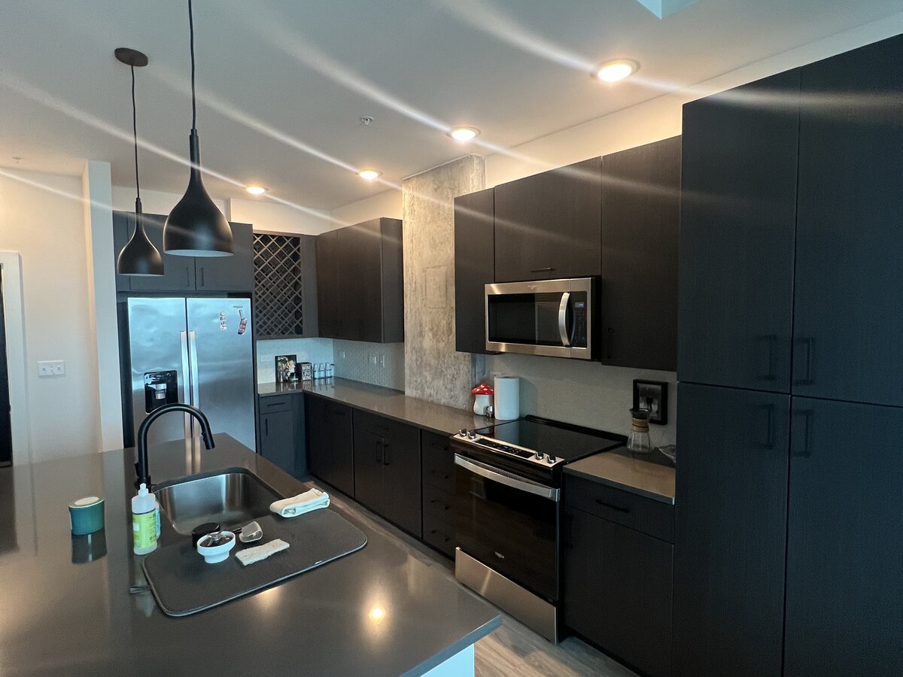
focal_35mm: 13
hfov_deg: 106.2
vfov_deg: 89.9
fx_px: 339
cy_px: 338
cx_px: 452
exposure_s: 1/60
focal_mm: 1.57
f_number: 1.8
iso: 250
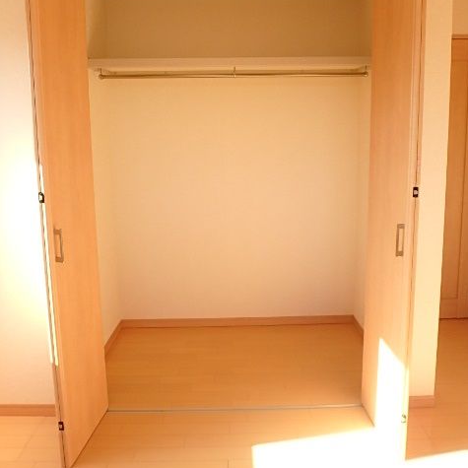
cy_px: 181
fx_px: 382
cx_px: 235
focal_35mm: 25
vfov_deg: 62.2
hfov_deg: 62.9
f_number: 3.5
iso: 125
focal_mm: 3.7
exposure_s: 1/80
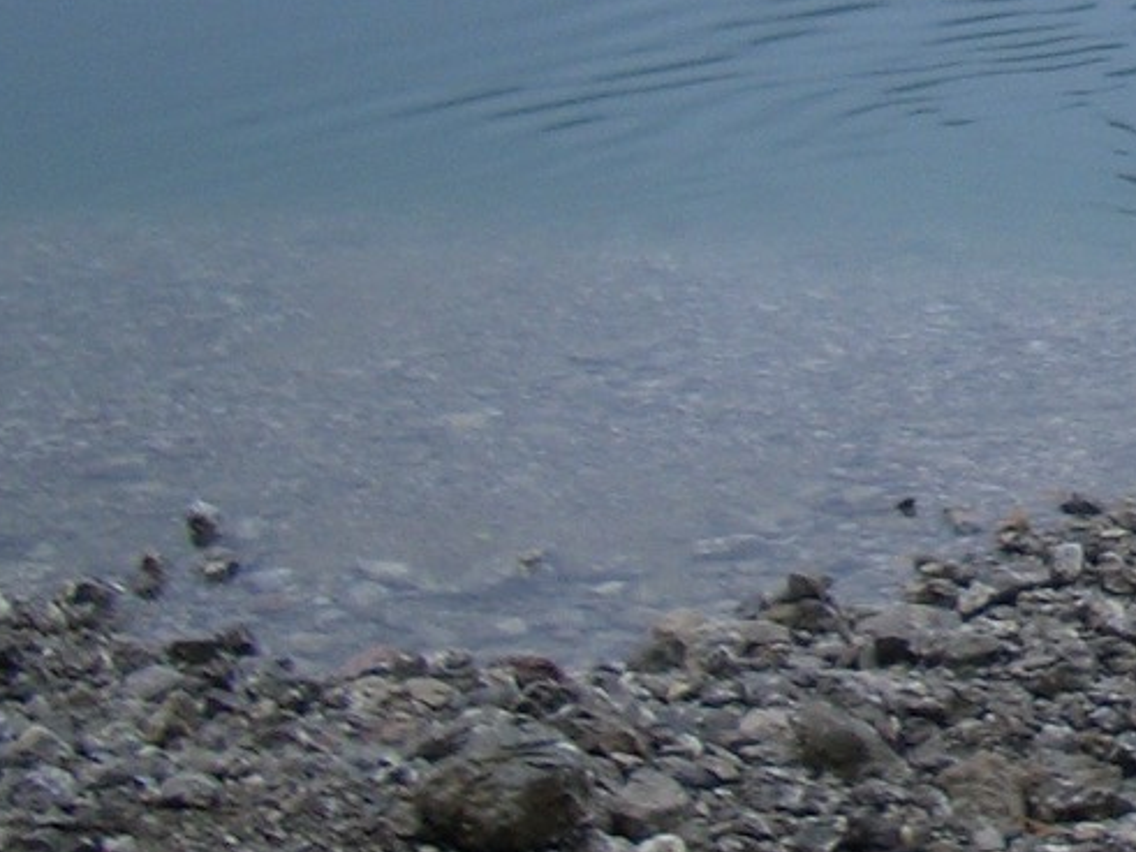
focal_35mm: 114
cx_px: 1518
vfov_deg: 12.7
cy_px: -93
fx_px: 3740
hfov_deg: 16.3
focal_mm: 5.8
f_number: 2.6
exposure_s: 1/320
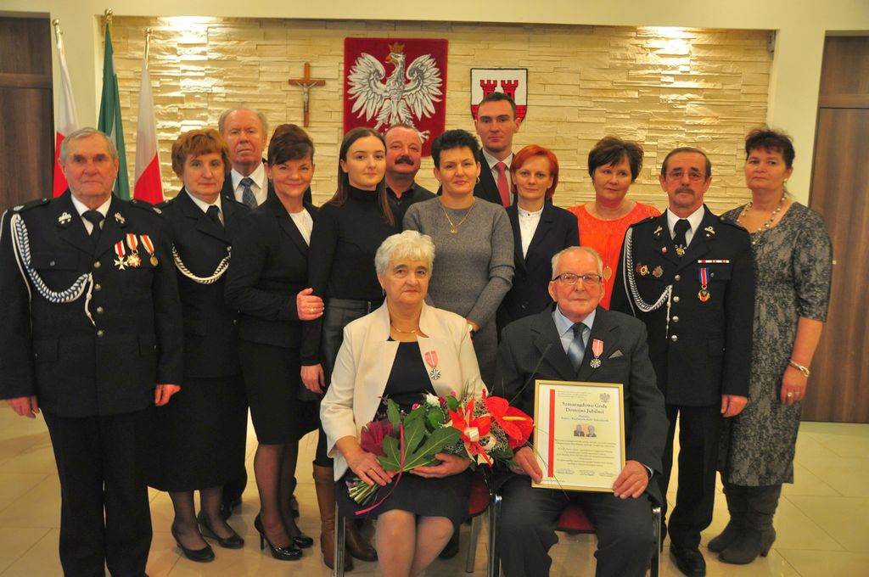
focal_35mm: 33
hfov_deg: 57.3
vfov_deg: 39.9
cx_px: 434
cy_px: 288
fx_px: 796
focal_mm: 22
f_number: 4
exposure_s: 1/15
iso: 800
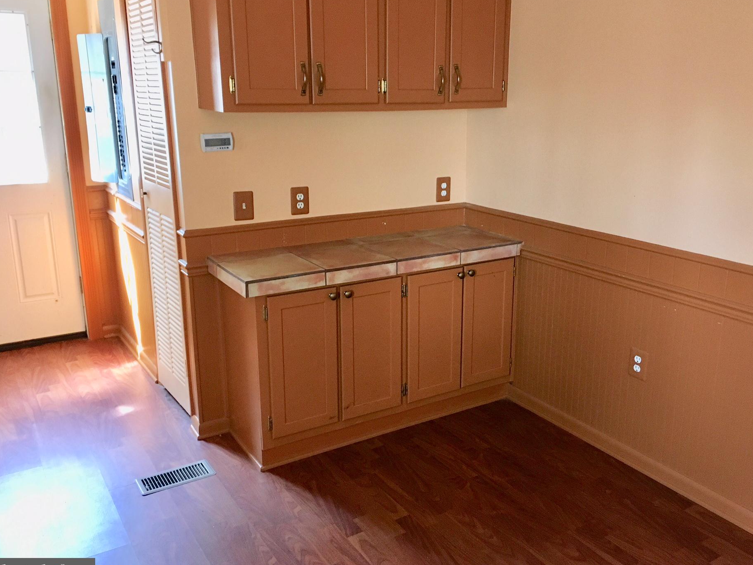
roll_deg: -0.6
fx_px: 696
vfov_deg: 44.2
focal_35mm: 32
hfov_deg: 56.7
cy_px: 280
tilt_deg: -15.3
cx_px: 409
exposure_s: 1/30
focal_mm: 4.15
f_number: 2.2
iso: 160
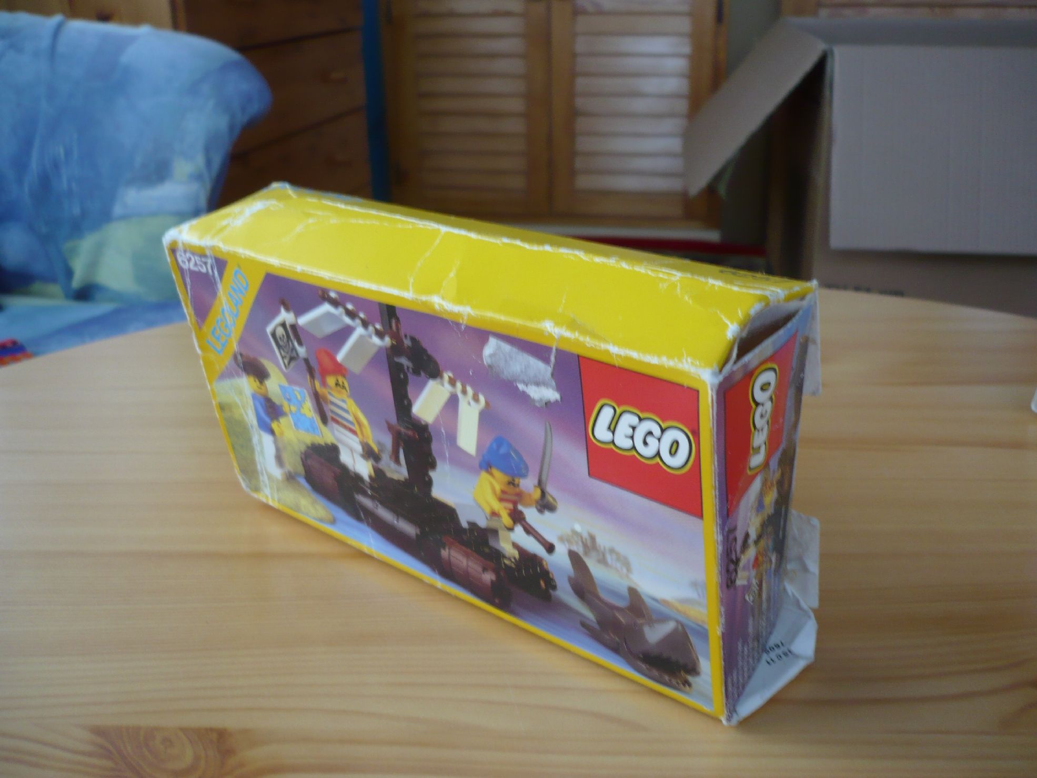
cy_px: 389
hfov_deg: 52.6
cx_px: 518
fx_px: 1048
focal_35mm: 35
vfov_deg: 40.7
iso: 100
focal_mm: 5.8
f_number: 2.8
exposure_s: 1/25
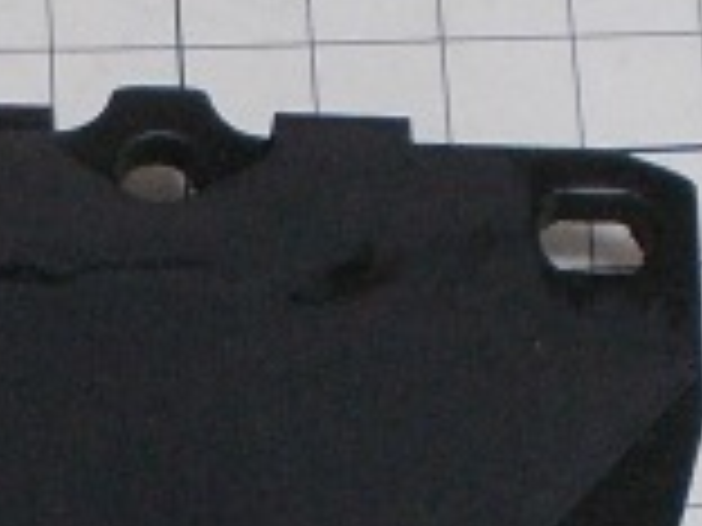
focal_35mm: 107
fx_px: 2170
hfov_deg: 16.0
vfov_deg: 12.9
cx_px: -504
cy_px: 850
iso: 160
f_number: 3.2
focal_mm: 4.6
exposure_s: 1/25
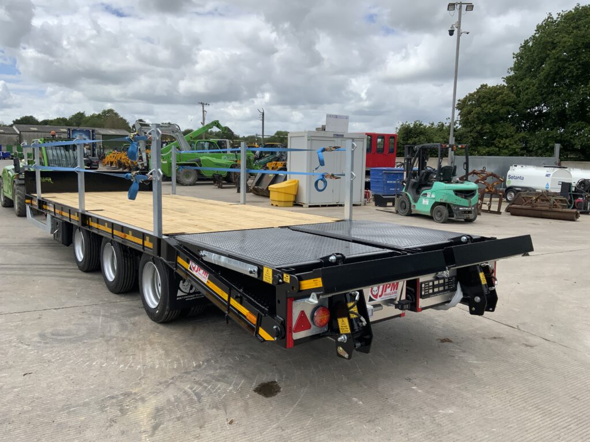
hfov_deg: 61.7
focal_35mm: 29
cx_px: 295
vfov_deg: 48.2
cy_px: 221
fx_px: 494
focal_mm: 3
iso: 20
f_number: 1.8
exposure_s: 1/2227
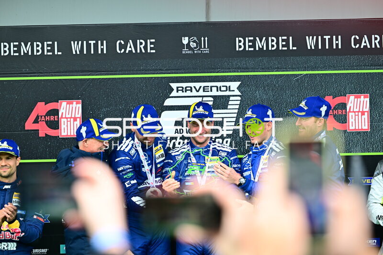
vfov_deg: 7.2
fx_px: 2021
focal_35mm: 190
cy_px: 128
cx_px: 192
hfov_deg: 10.8
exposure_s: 1/500
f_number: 4
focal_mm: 190
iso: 450
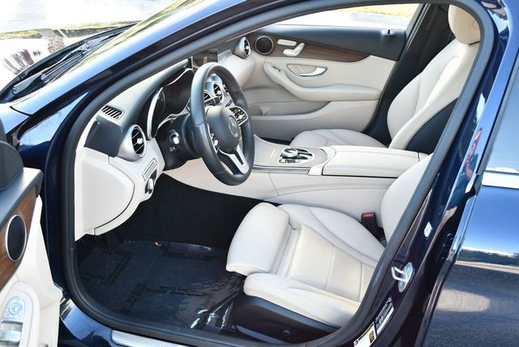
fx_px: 519
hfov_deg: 53.1
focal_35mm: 36
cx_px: 260
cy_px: 174
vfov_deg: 36.9
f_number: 3.5
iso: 720
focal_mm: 18
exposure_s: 1/250
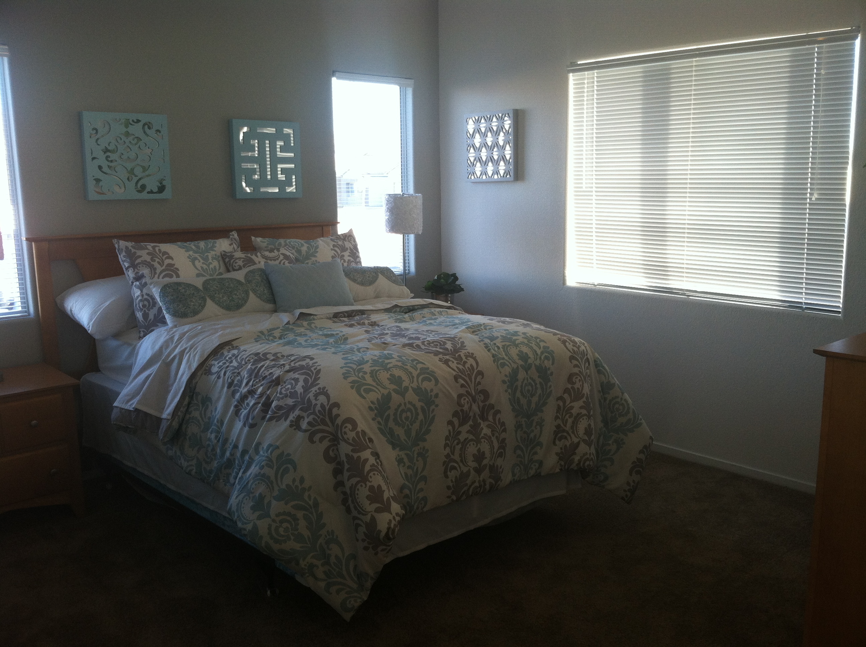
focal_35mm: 35
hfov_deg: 52.7
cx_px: 433
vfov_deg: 40.6
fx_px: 874
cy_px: 324
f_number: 2.8
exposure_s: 1/40
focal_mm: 3.85
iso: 80
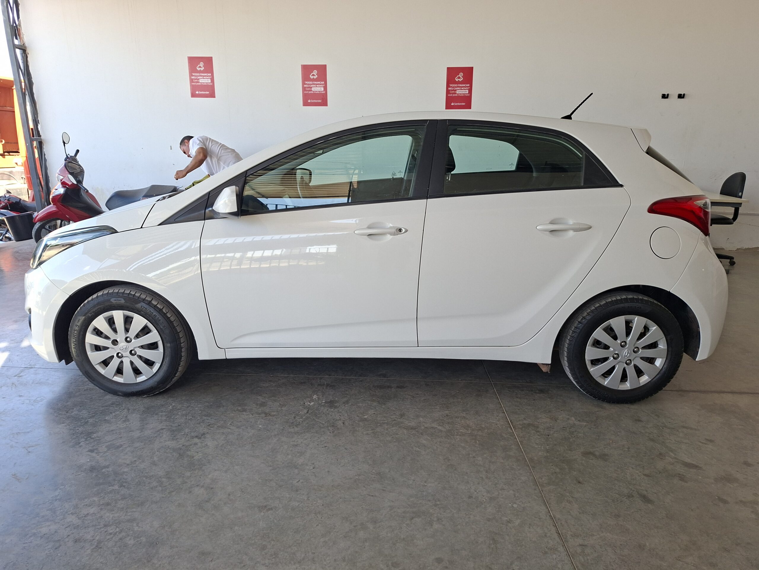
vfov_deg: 58.9
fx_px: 504
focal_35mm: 23
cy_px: 285
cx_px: 380
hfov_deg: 73.9
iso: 50
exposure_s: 1/177
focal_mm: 5.54
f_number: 1.8
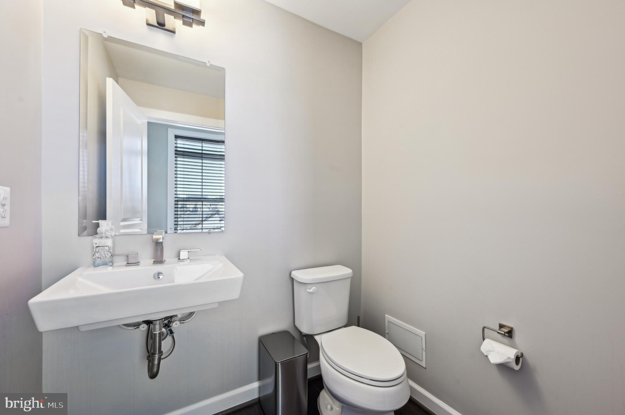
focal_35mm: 14
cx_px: 312
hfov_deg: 104.3
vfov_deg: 81.1
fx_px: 243
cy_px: 208
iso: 400
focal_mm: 14
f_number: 8
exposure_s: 1/13
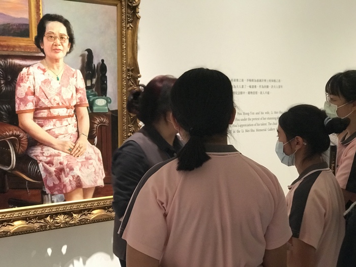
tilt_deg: -3.0
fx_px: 586
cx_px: 178
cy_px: 134
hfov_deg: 33.8
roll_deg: +0.9
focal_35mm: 57
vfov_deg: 25.7
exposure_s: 1/60
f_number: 2.8
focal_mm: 6.6
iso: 800
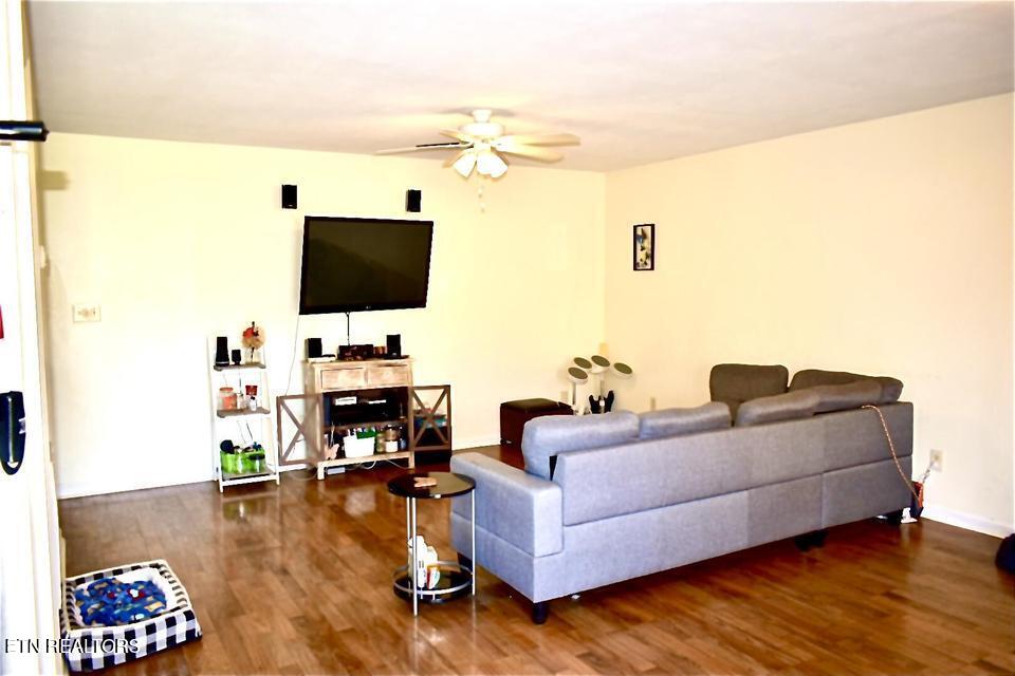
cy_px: 338
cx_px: 508
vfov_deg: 47.9
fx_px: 761
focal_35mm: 27
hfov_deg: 67.4
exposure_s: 1/40
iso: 200
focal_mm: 18
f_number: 3.5
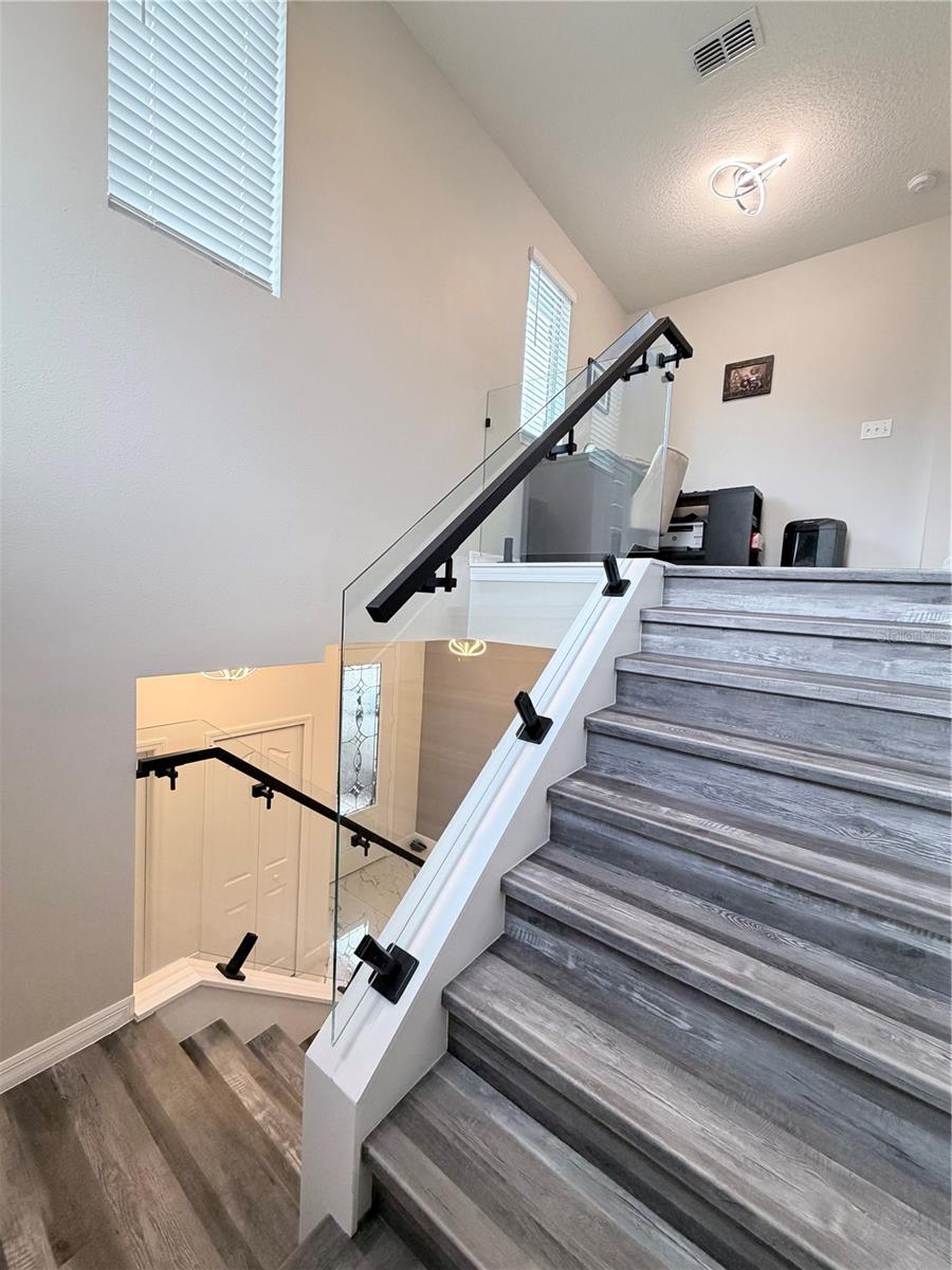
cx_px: 476
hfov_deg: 85.7
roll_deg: -3.1
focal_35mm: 14
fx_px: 513
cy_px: 635
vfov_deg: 102.1
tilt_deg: -4.6
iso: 200
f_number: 2.2
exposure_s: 1/60
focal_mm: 2.22
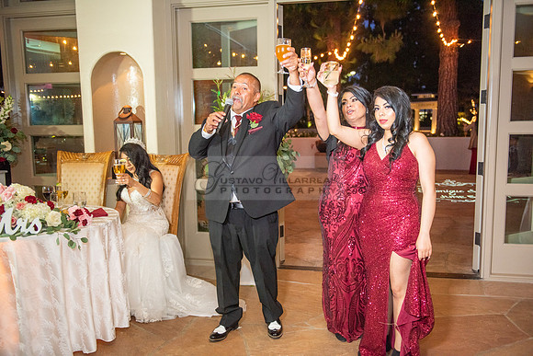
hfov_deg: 58.7
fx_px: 474
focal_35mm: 32
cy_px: 178
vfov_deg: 41.1
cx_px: 266
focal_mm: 32
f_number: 2.8
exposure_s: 1/125
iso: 1250
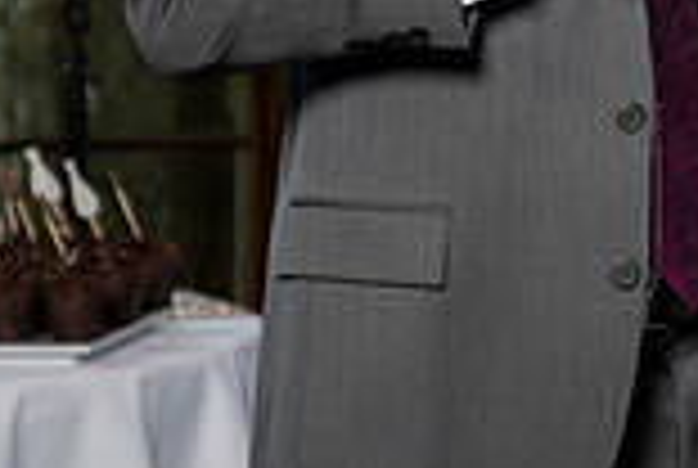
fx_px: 5109
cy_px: -218
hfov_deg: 7.8
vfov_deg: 5.2
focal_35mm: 263
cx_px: 675
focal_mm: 70
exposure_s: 1/200
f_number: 2.8
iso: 500
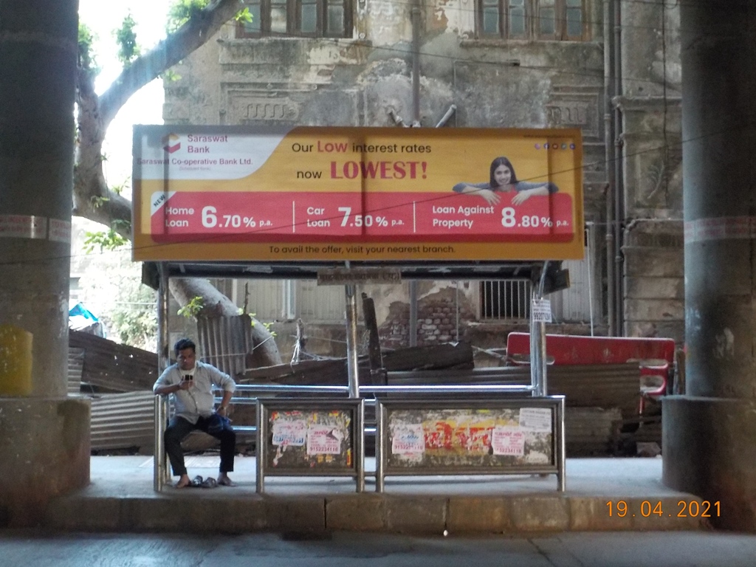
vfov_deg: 30.9
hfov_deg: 40.4
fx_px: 1026
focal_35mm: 47
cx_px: 378
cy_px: 284
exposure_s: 1/6
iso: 800
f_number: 4.2
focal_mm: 6.4
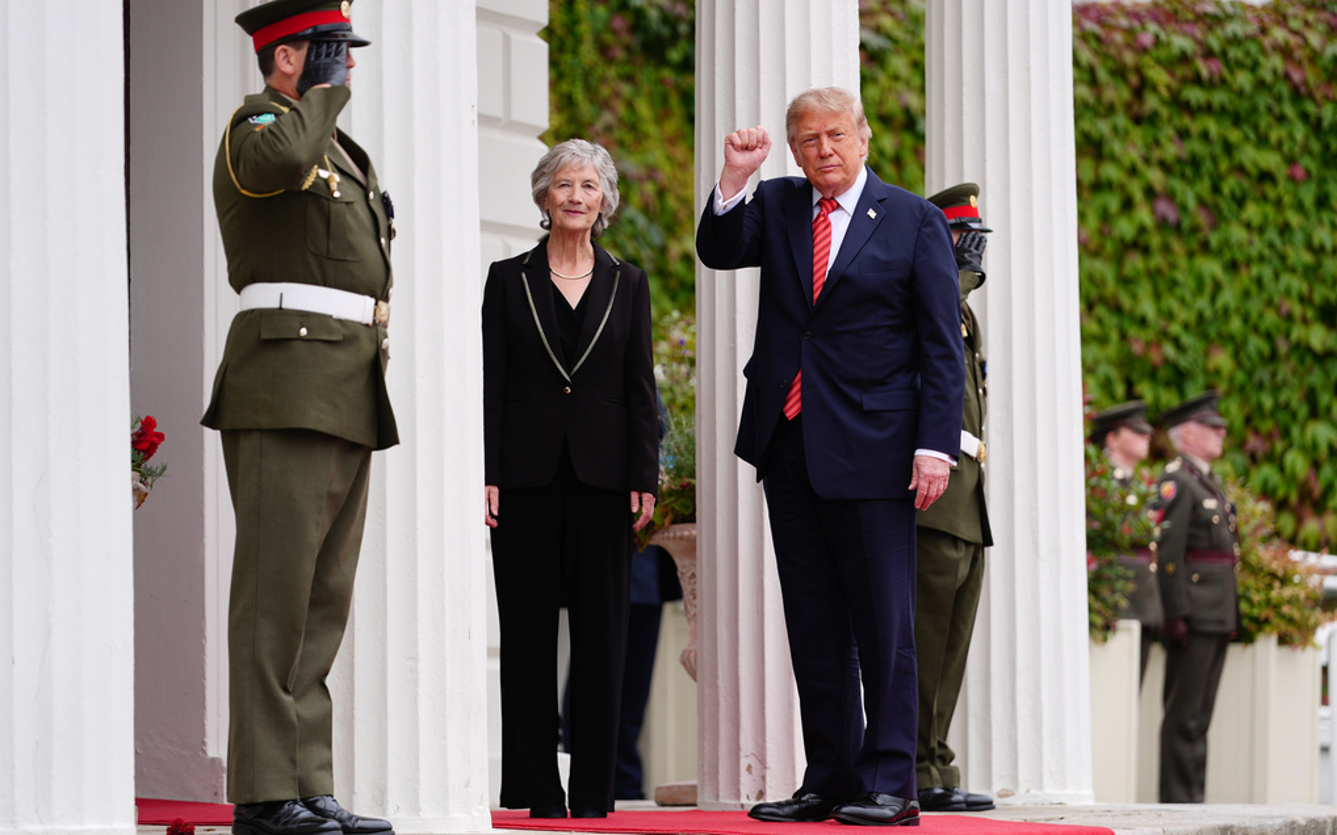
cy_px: 406
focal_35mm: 167
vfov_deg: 7.9
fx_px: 6084
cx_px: 666
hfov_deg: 12.5
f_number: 2.8
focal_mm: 163
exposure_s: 1/500
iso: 160
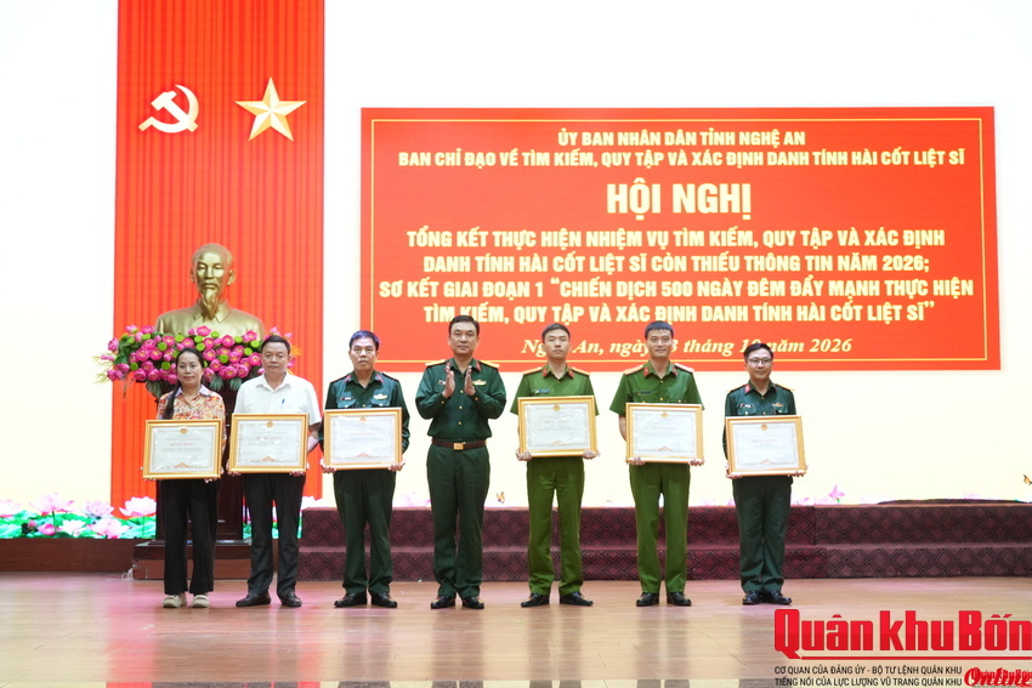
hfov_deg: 38.2
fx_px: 1491
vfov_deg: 26.0
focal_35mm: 52
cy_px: 344
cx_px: 516
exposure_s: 1/100
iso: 2500
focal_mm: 52
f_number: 7.1
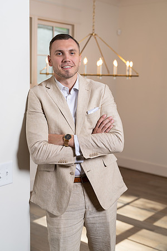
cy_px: 126
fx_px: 348
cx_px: 84
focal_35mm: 50
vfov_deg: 39.6
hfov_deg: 27.0
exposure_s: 1/160
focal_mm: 50
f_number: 2.8
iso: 100
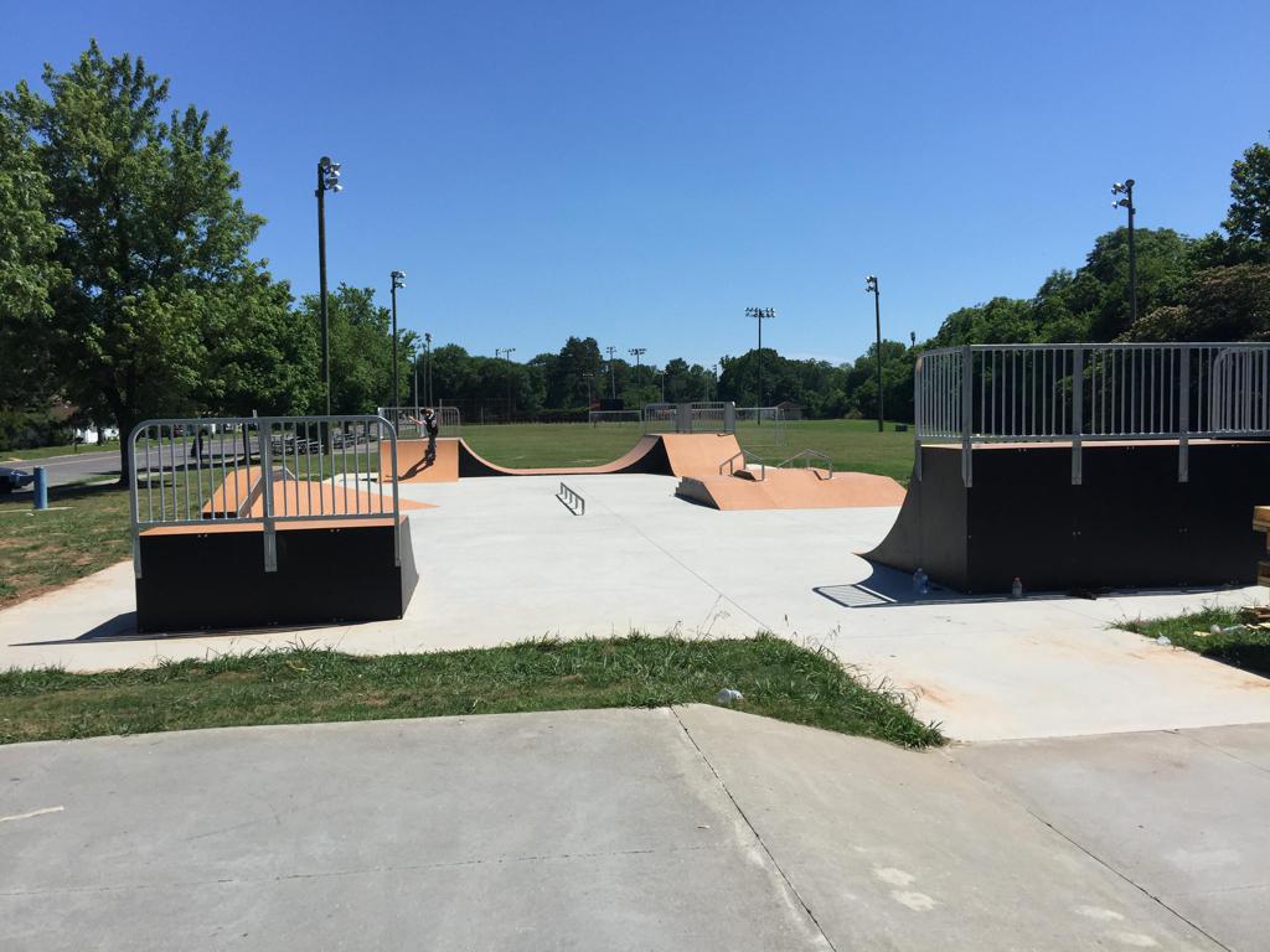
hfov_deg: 61.7
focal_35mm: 29
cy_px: 476
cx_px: 635
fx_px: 1064
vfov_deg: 48.2
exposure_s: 1/3049
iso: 32
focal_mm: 4.15
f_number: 2.2
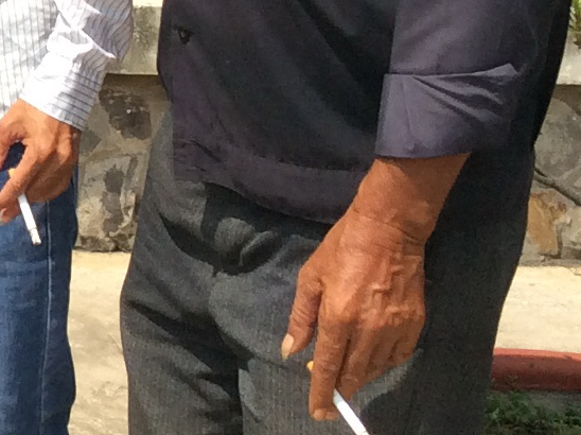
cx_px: -461
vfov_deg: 9.3
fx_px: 2616
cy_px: -189
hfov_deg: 11.7
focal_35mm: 156
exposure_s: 1/1271
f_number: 2.4
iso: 32
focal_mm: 3.3
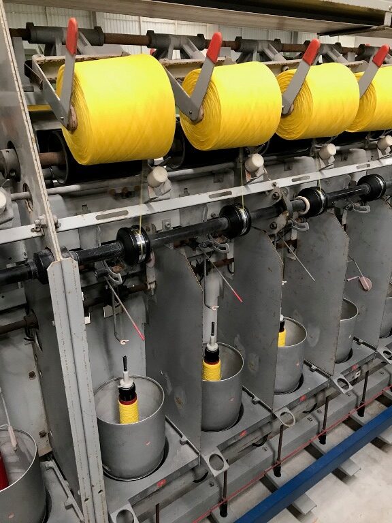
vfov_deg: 63.4
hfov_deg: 49.7
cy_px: 262
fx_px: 423
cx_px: 196
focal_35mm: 28
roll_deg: +0.6
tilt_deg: -22.5
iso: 40
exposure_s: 1/25
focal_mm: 3.99
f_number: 1.8
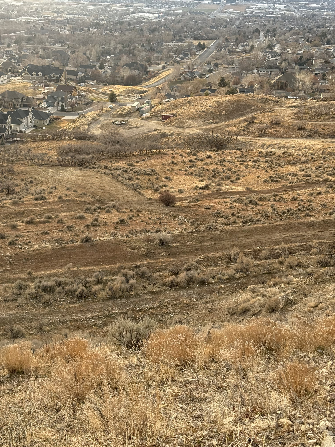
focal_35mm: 48
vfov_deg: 39.7
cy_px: 224
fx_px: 619
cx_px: 168
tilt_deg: -21.1
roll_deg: -2.0
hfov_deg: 30.3
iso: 80
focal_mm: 6.76
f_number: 1.78
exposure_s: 1/762
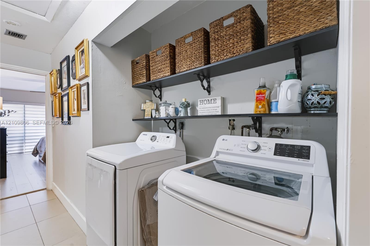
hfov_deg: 96.8
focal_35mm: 16
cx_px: 185
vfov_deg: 73.7
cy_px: 123
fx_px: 164
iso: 100
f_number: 8
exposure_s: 1/5
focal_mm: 16
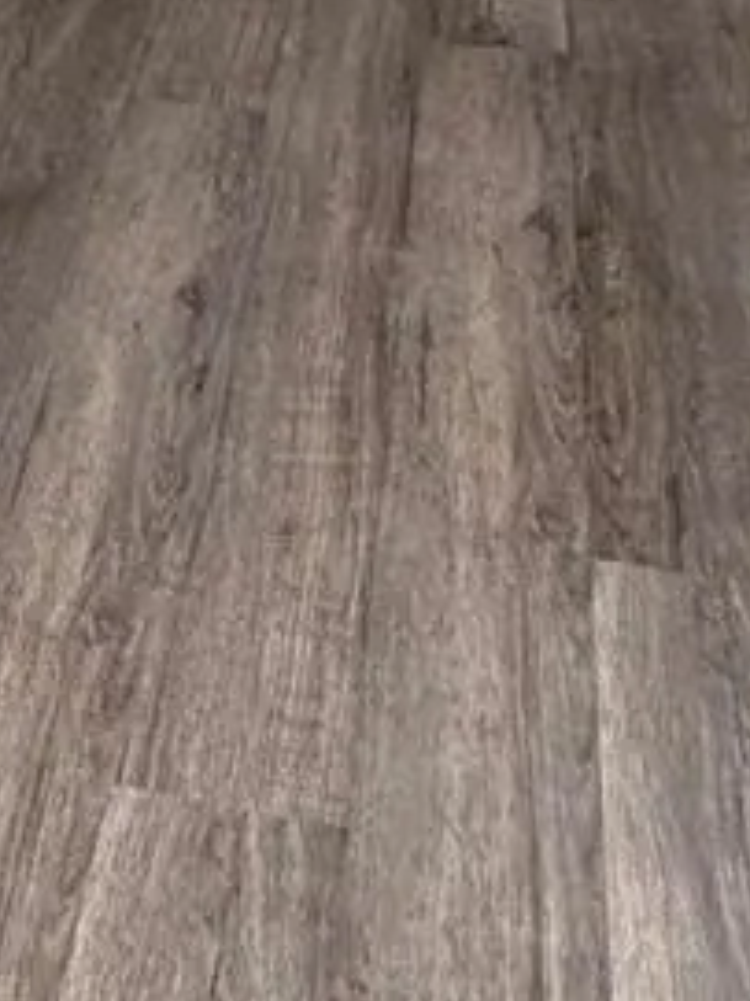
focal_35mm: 62
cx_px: 7
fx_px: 1792
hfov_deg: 22.7
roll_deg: +4.9
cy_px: -502
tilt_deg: -12.1
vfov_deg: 24.3
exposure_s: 1/120
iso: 250
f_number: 2.2
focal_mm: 2.22
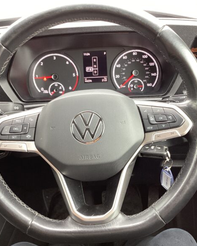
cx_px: 107
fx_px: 299
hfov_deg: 36.5
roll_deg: +2.6
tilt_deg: -30.3
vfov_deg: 44.8
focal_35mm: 41
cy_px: 123
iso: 125
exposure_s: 1/60
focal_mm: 3.3
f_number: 2.4
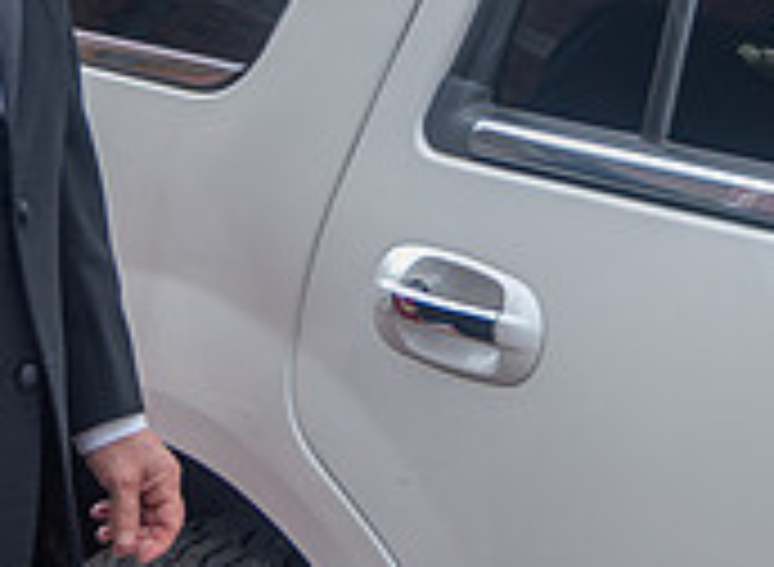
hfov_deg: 17.9
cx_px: 377
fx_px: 2461
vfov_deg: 13.0
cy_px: 2
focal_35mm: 111
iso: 400
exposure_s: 1/500
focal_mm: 31
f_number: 4
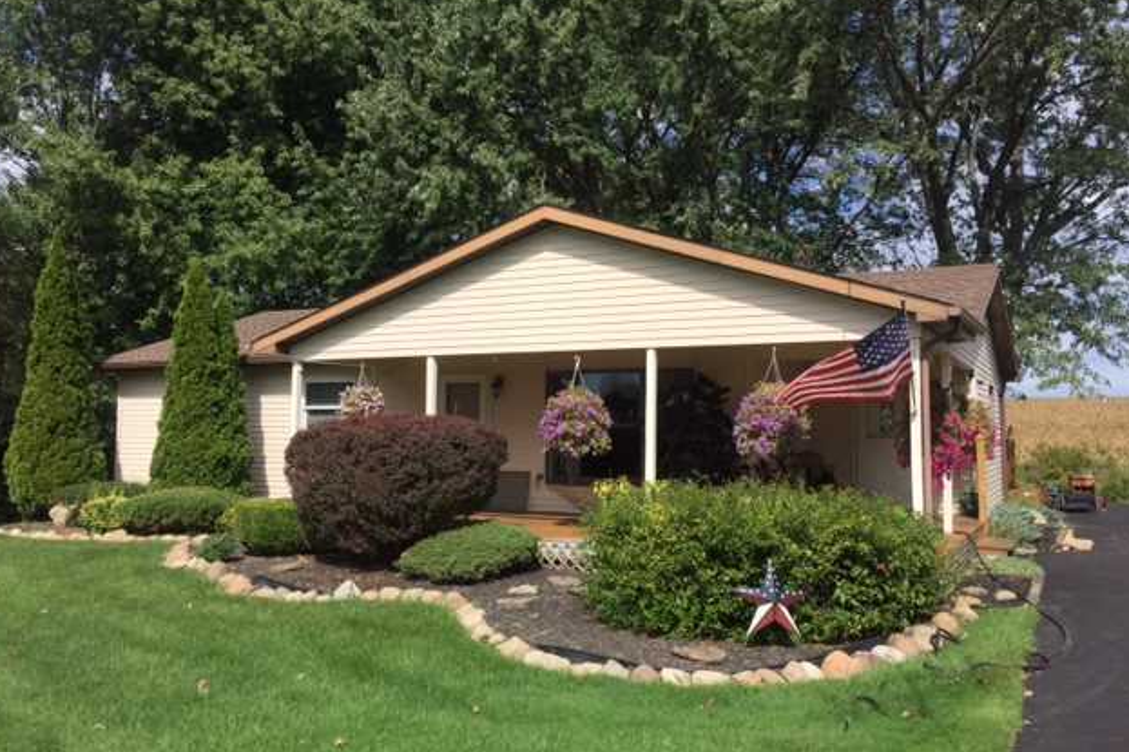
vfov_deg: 42.3
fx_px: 972
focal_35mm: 31
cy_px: 381
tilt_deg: +4.5
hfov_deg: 60.3
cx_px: 558
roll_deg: -0.7
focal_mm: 4.15
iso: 32
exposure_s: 1/2475
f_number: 2.2
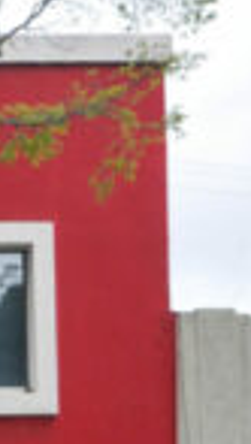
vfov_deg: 9.6
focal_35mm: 223
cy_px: 378
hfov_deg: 5.2
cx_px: -457
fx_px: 2631
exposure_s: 1/500
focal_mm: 30
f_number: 4.5
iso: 400
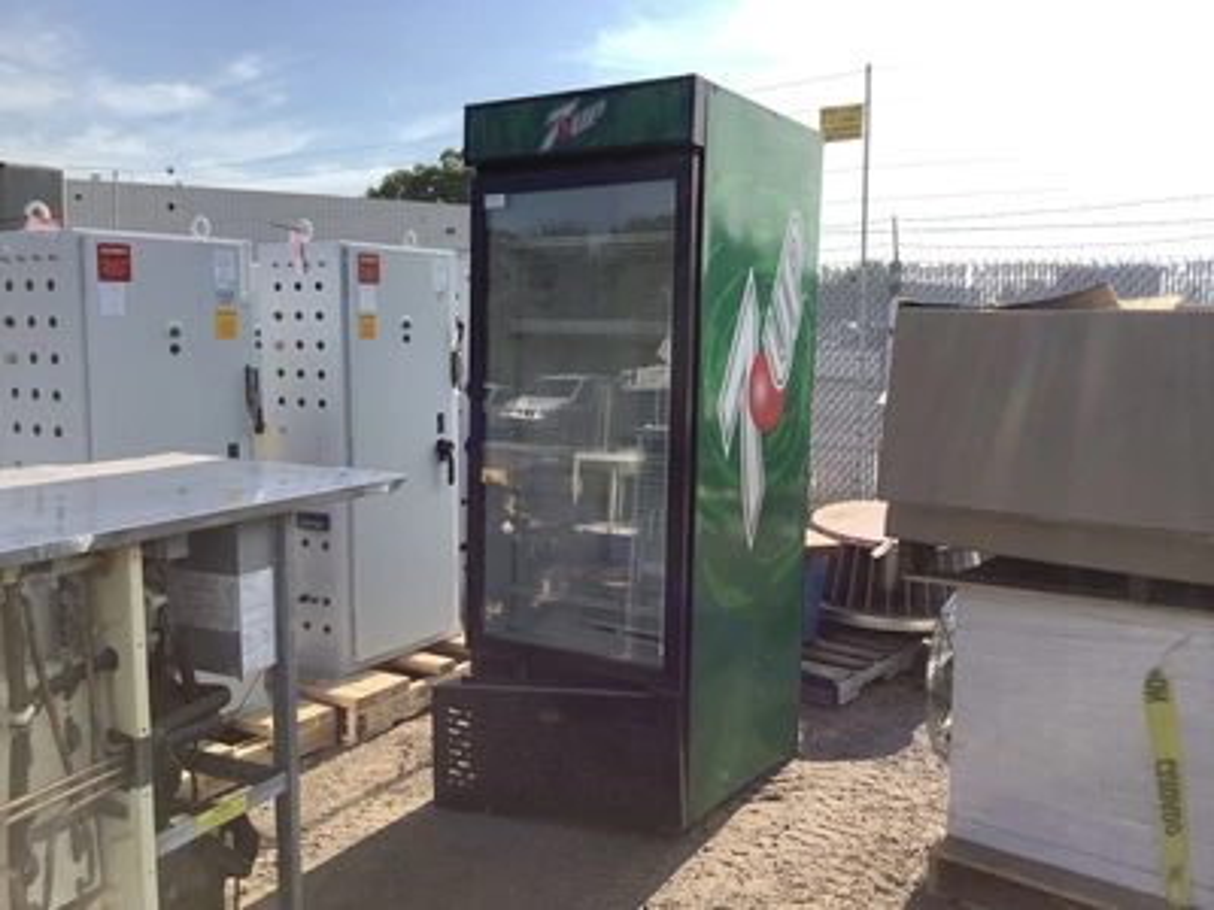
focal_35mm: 31
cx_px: 607
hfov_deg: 58.4
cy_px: 455
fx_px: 1087
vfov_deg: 45.4
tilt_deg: -6.5
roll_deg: -0.4
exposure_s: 1/1381
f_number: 2.4
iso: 25
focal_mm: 3.3
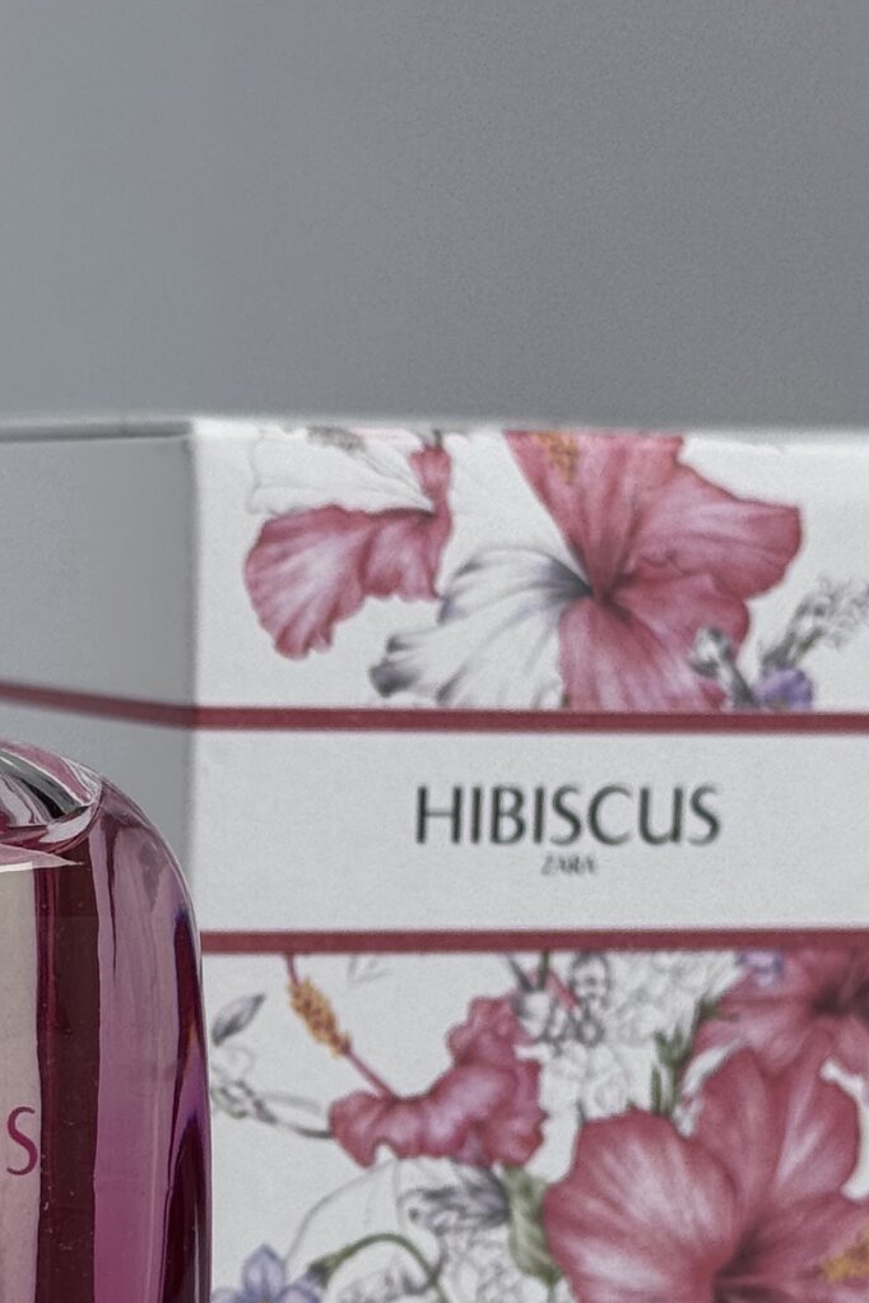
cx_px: 162
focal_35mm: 125
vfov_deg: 16.2
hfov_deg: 10.9
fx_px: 4523
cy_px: 1109
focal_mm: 6.76
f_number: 1.78
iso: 64
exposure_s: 1/531
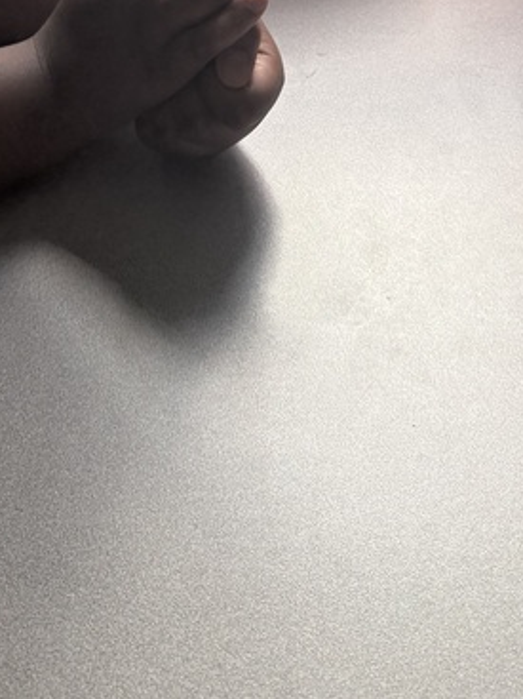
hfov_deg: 21.9
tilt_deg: -24.4
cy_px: -259
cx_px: 281
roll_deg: +2.1
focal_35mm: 67
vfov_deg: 24.5
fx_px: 1350
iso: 200
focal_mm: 6.76
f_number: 1.78
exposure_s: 1/187
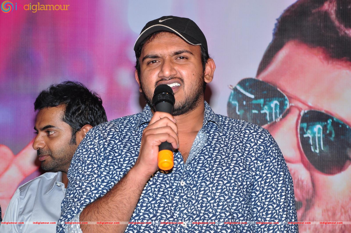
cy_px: 116
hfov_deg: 13.1
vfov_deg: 8.7
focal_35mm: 158
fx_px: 1534
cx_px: 176
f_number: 10
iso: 400
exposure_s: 1/125
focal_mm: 105
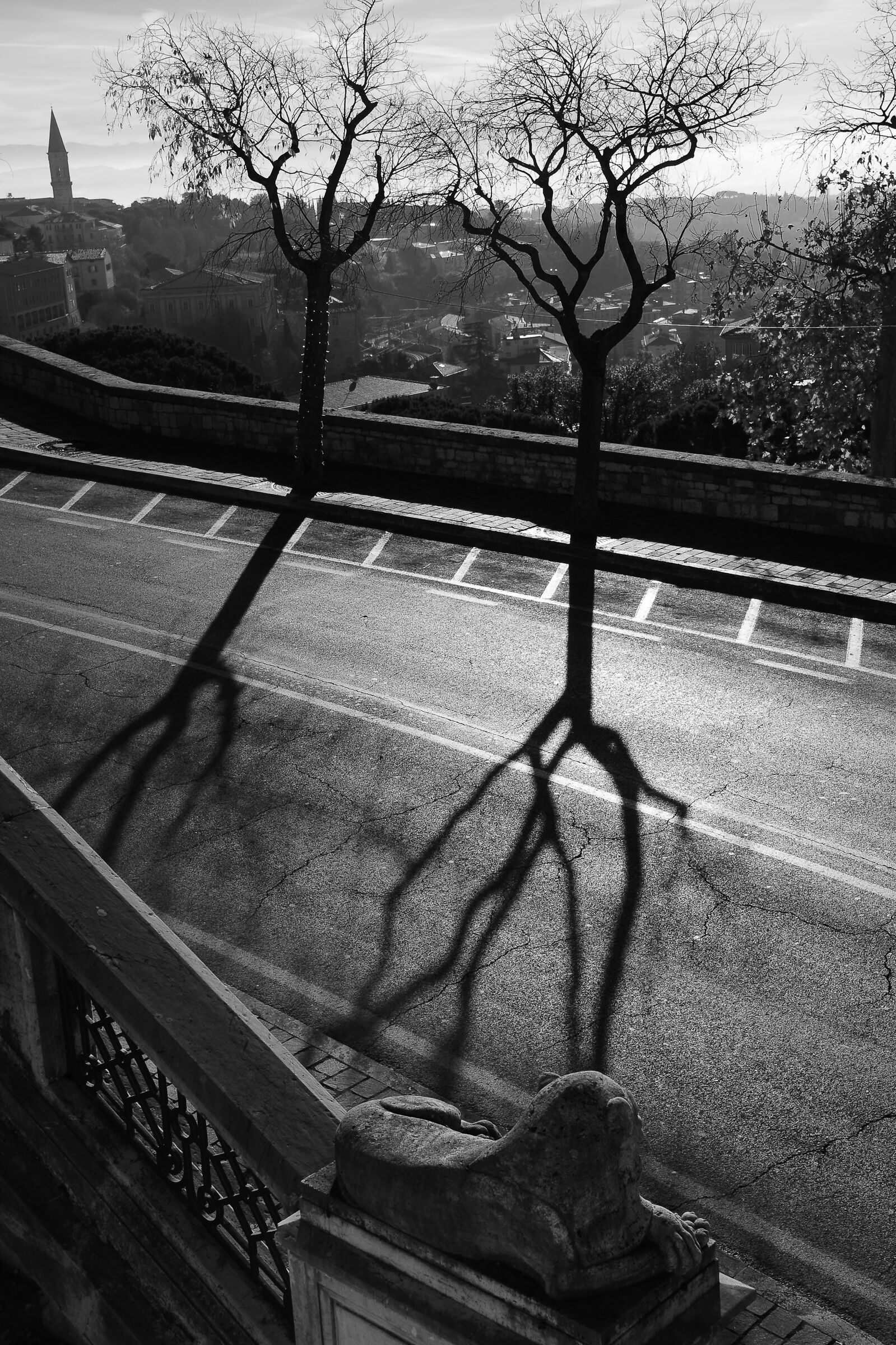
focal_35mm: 46
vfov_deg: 42.8
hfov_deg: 29.2
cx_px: 448
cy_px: 672
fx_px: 1718
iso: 200
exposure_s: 1/750
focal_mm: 46
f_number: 9.5
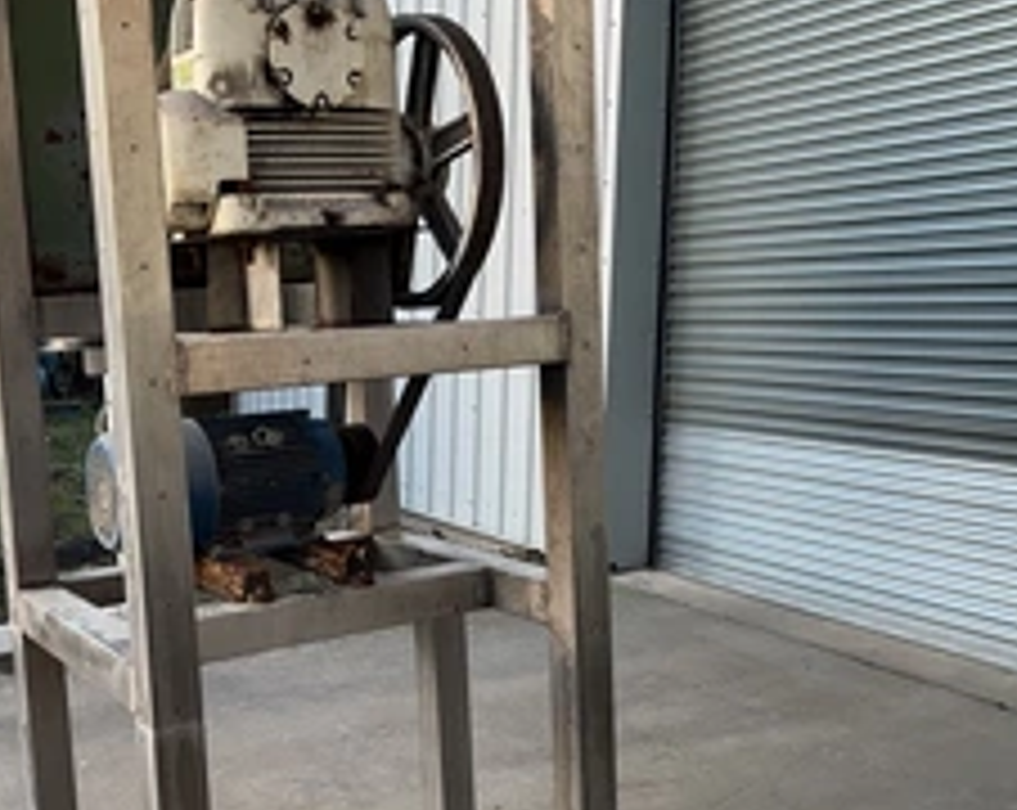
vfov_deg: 33.3
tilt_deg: -6.0
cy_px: 446
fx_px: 1352
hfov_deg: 40.9
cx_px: 369
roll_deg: -0.5
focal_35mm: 45
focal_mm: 5.1
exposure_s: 1/157
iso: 32
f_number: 1.6
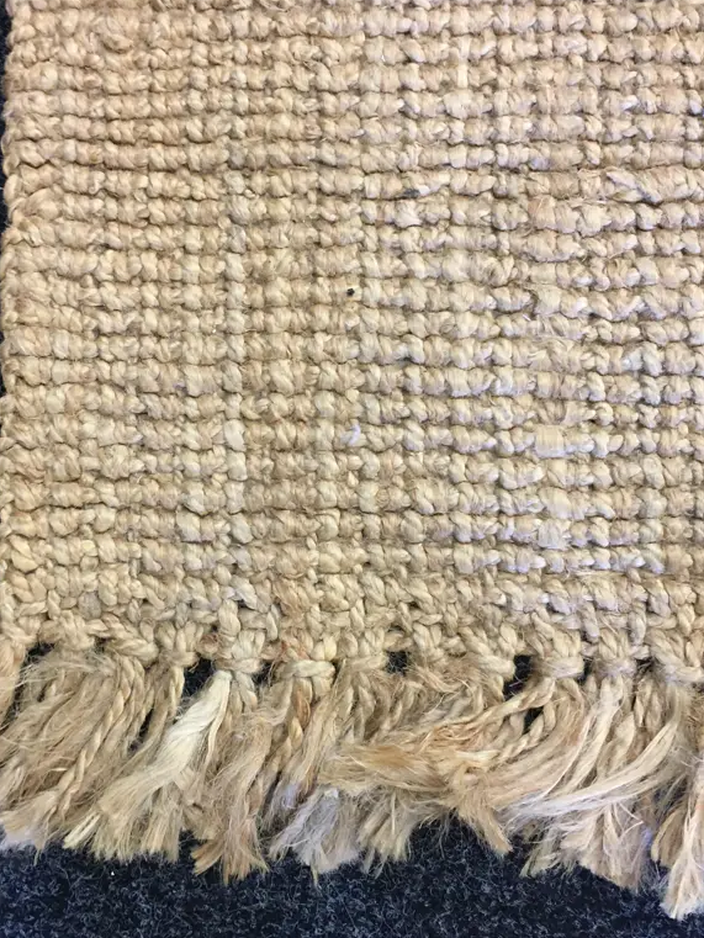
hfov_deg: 36.7
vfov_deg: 47.9
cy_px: 479
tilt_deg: -82.4
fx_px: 1057
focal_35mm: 39
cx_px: 291
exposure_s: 1/17
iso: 64
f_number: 2.2
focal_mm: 4.15
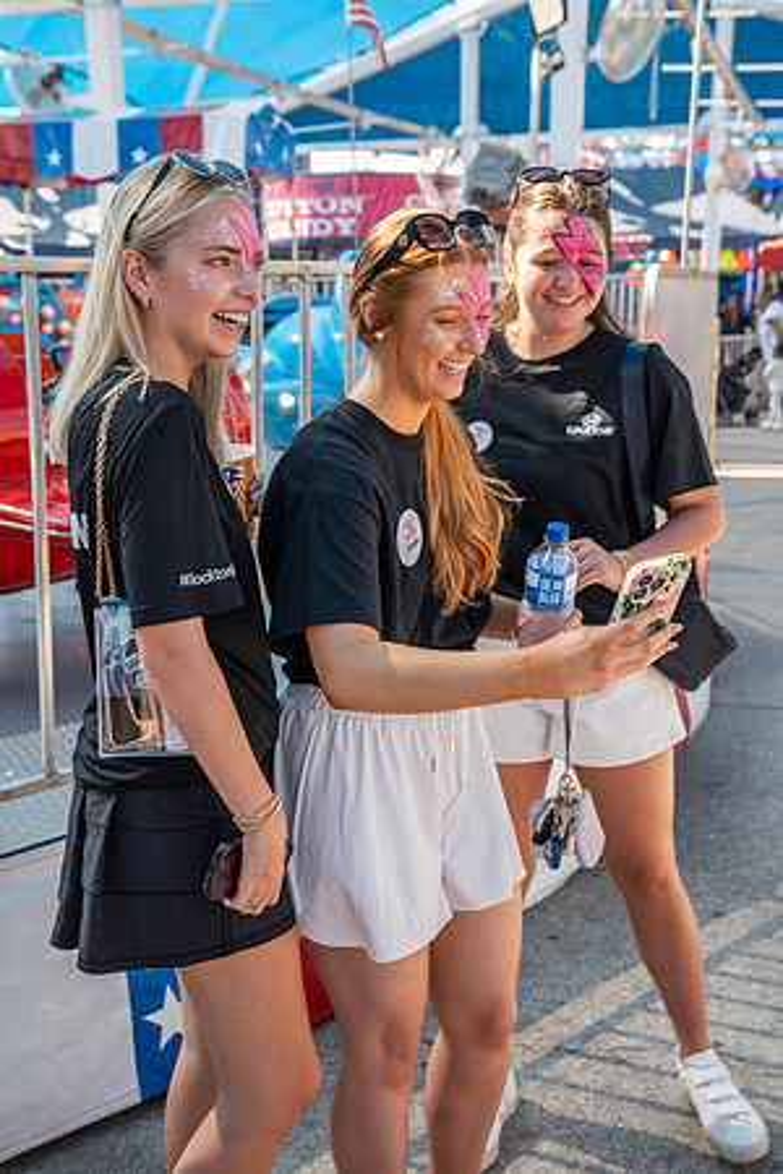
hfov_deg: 31.9
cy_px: 587
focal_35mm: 42
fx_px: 1370
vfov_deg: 46.4
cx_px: 392
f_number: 4.5
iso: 125
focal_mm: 42
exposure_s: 1/200
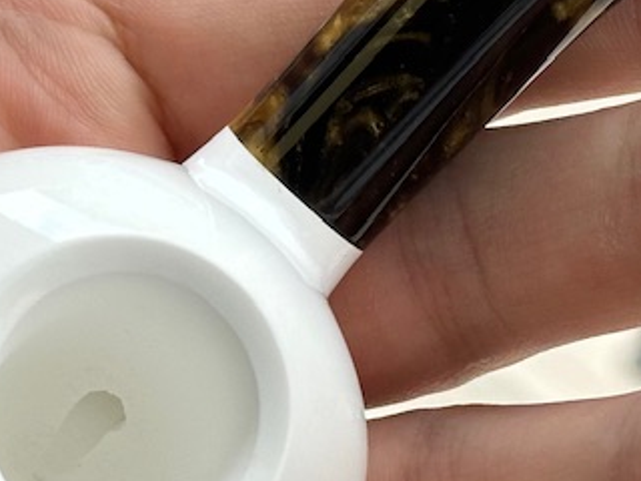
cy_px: 50
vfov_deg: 7.7
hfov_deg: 10.2
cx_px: 591
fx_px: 3555
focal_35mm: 192
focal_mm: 6.86
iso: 64
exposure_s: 1/1565
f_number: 1.78
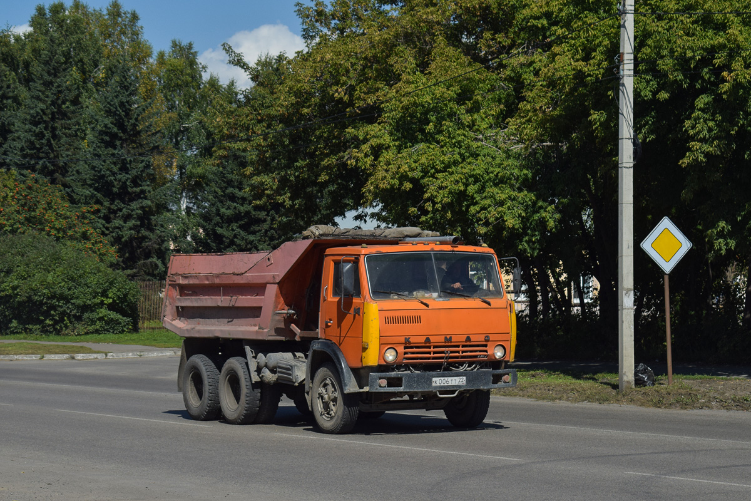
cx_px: 376
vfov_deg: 16.6
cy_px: 250
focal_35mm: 82
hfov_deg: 24.6
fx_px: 1721
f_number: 7.1
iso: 200
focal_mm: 55
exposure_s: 1/1250
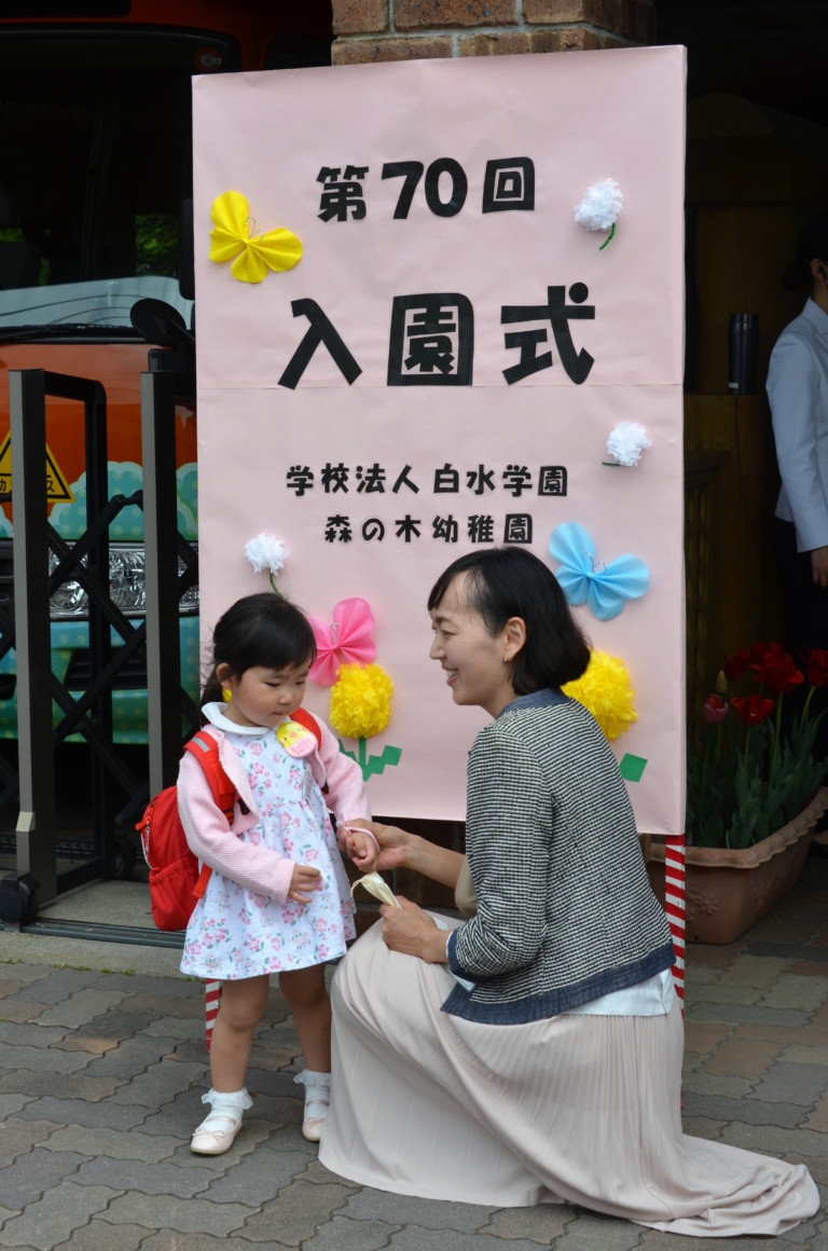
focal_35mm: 68
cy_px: 626
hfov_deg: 20.1
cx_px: 414
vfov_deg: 29.9
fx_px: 2340
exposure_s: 1/250
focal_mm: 45
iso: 110
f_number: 8
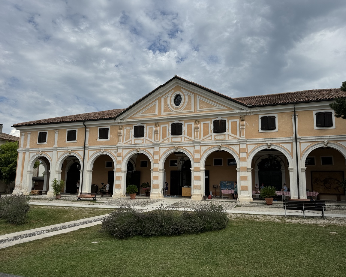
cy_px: 143
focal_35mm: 26
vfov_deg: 54.9
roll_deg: -1.0
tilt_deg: +8.4
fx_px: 266
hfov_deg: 66.0
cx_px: 182
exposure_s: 1/7937
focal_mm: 6.76
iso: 80
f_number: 1.78
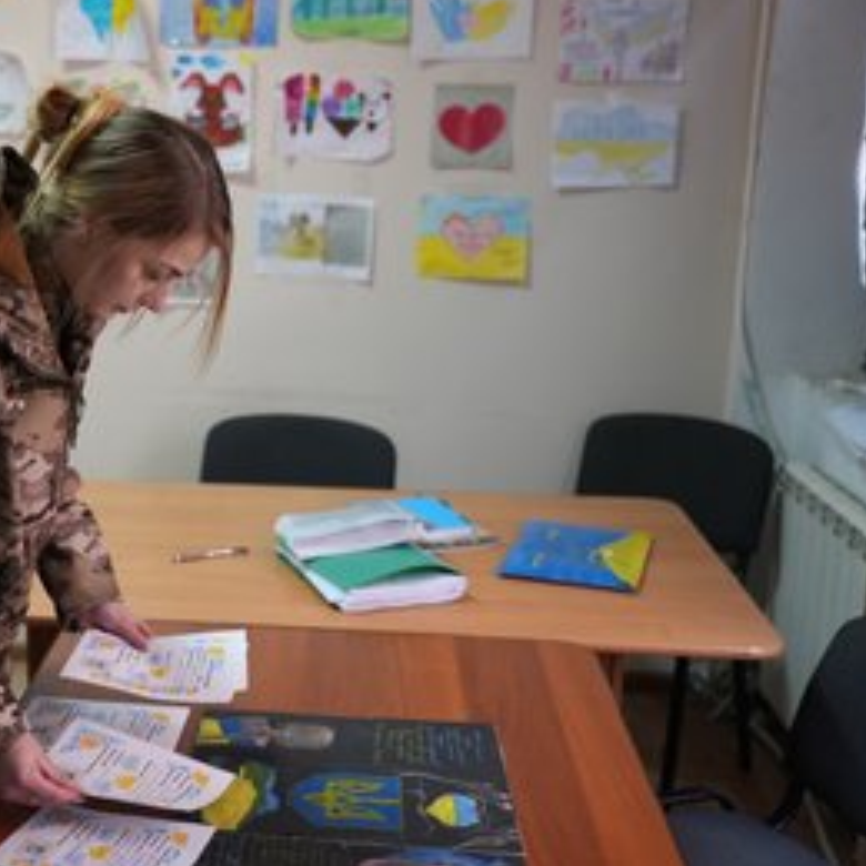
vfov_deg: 36.1
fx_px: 1330
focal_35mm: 47
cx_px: 213
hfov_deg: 35.2
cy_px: 425
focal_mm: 36
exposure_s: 1/160
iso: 3200
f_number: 2.8
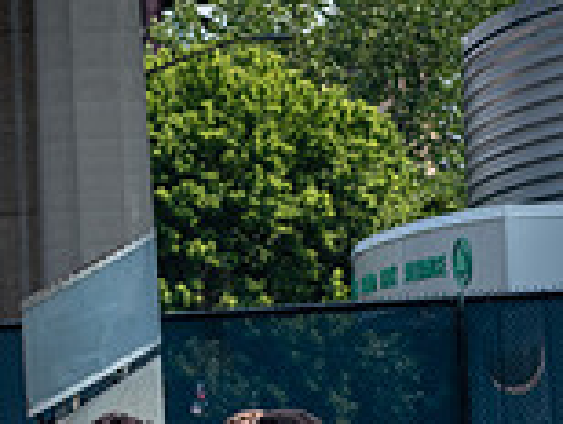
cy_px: 663
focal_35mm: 289
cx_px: 212
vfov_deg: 5.1
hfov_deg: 6.8
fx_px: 4708
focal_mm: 80
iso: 160
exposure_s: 1/640
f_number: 5
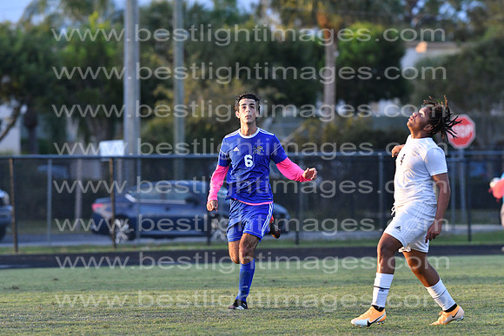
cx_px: 252
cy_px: 168
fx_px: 6301
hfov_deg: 4.6
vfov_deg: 3.1
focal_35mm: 450
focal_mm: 300
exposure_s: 1/1000
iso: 1600
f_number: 4.5
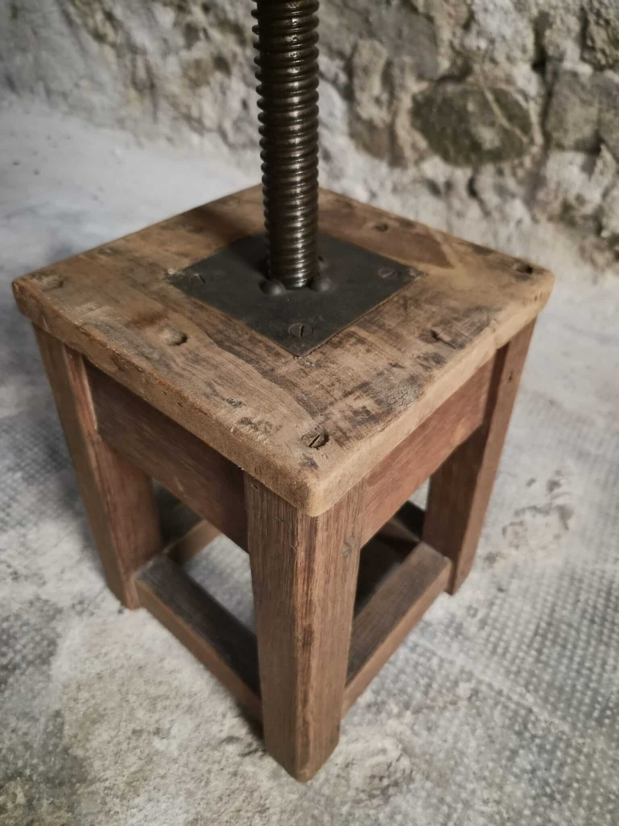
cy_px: 413
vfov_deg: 73.9
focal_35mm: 23
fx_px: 548
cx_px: 310
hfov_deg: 58.9
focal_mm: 5.4
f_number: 1.8
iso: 1600
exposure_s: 1/100
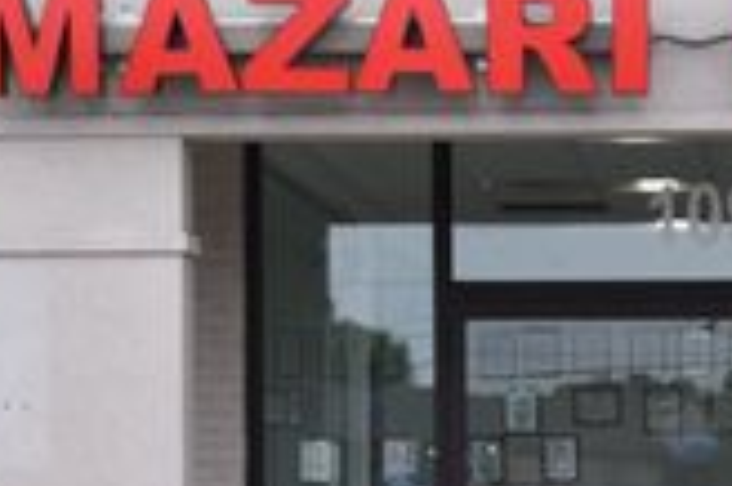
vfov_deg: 7.7
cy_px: 647
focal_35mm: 176
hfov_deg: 11.5
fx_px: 3575
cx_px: 790
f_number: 8
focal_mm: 30
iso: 320
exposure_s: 1/250
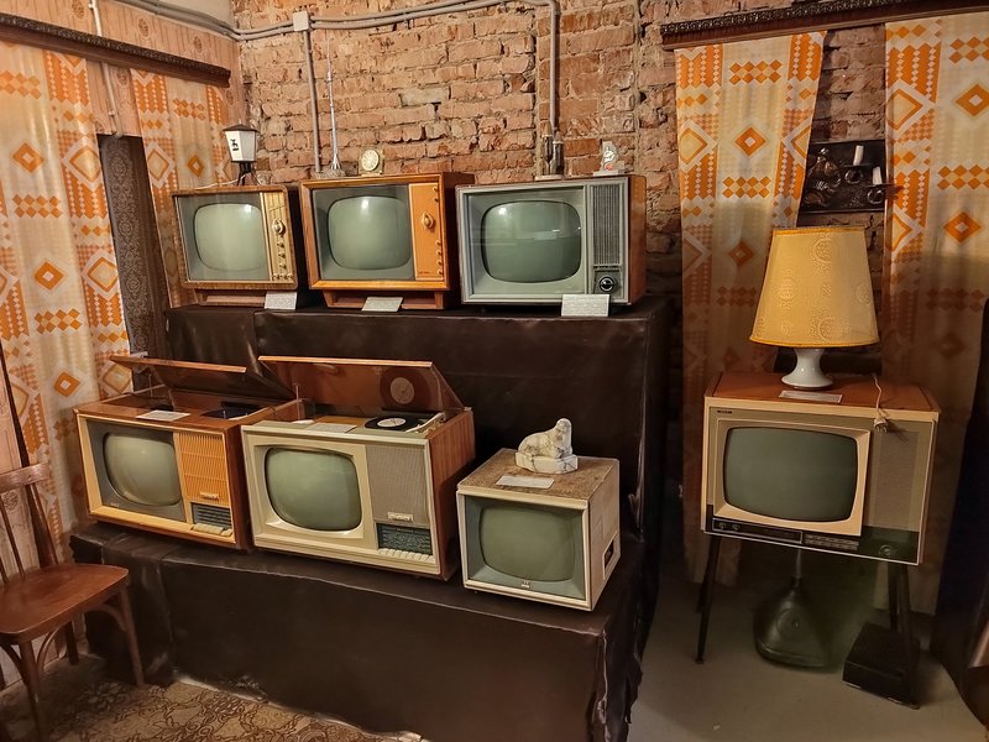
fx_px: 657
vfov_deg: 58.9
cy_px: 371
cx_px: 494
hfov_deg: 73.9
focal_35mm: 23
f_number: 1.9
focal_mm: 5.52
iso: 4720
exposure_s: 1/16.7
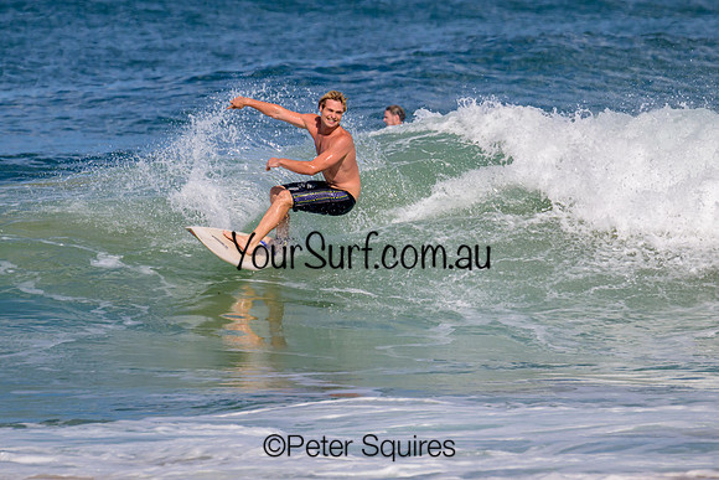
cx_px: 335
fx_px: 14390
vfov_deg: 1.9
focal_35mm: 720
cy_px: 219
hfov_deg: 2.9
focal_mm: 560
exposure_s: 1/2000
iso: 500
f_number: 11
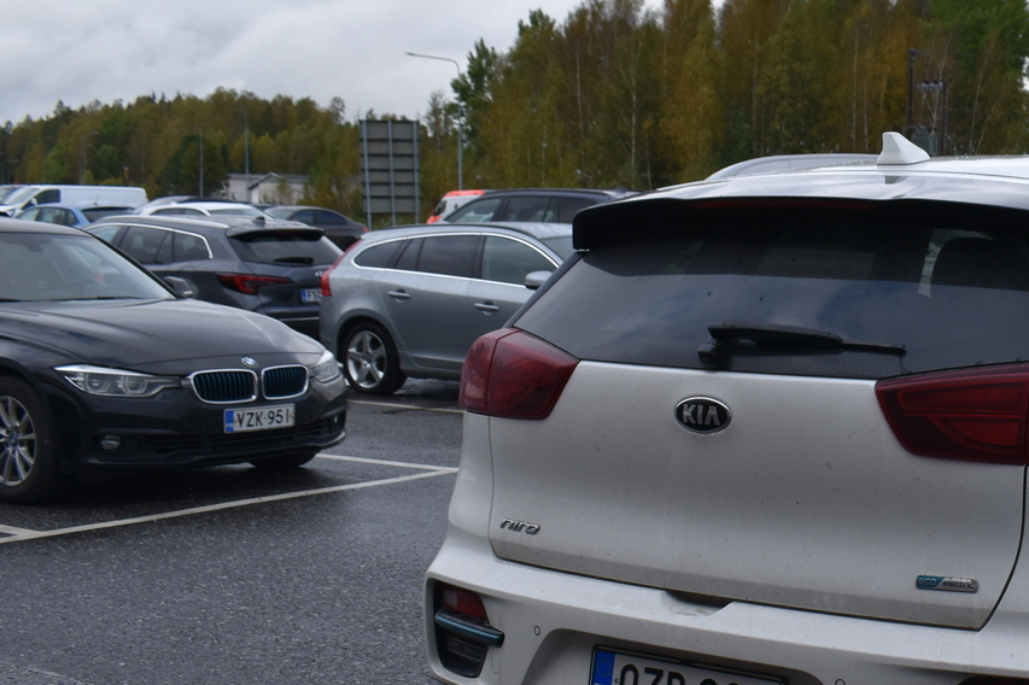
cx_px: 971
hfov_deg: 32.8
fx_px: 1629
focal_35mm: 57
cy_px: 445
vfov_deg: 23.7
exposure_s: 1/500
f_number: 8
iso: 200
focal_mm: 20
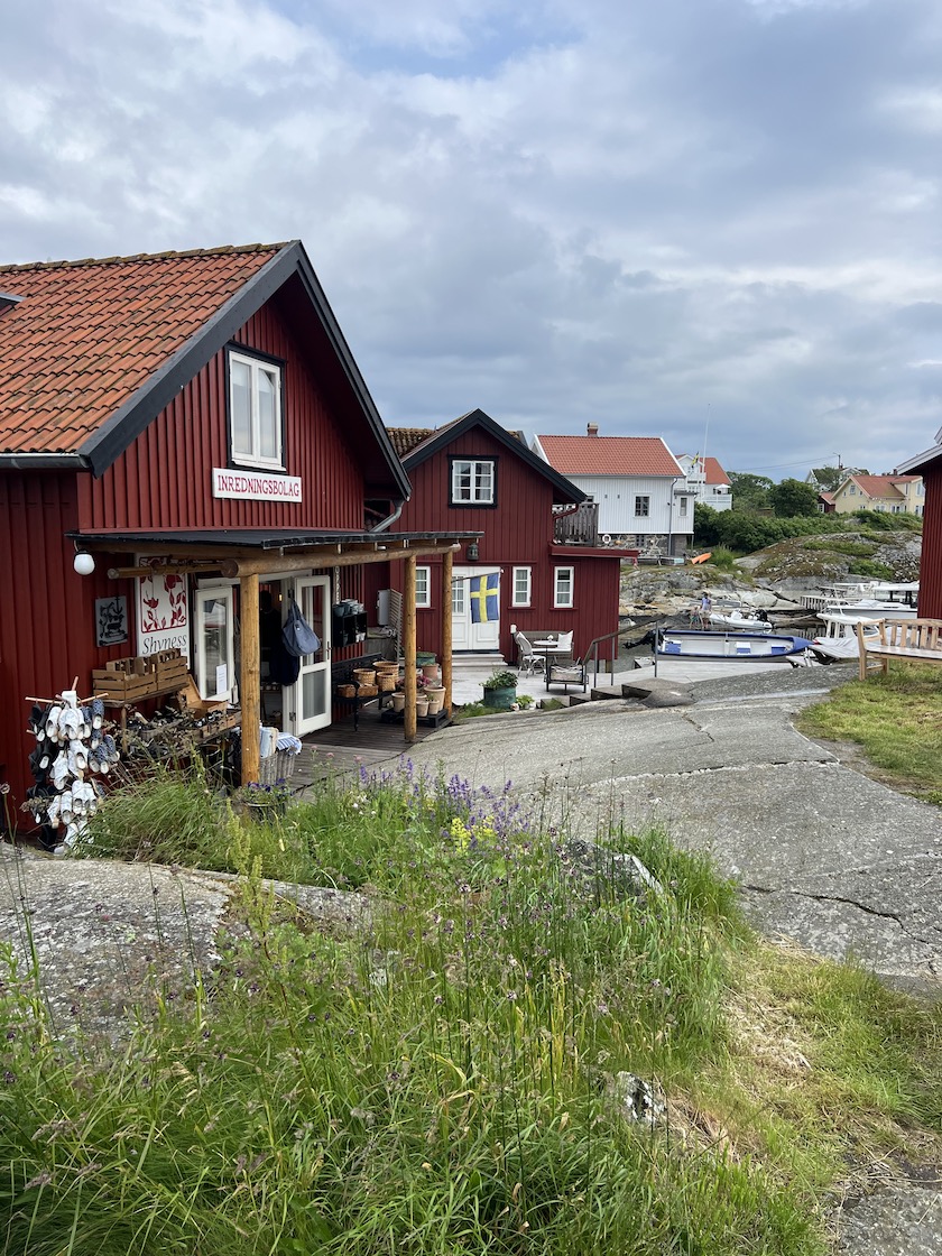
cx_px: 471
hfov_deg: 53.1
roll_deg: -1.6
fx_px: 943
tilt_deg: -5.1
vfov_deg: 67.3
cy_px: 628
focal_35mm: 26
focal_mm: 5.7
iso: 50
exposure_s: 1/3571
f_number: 1.5
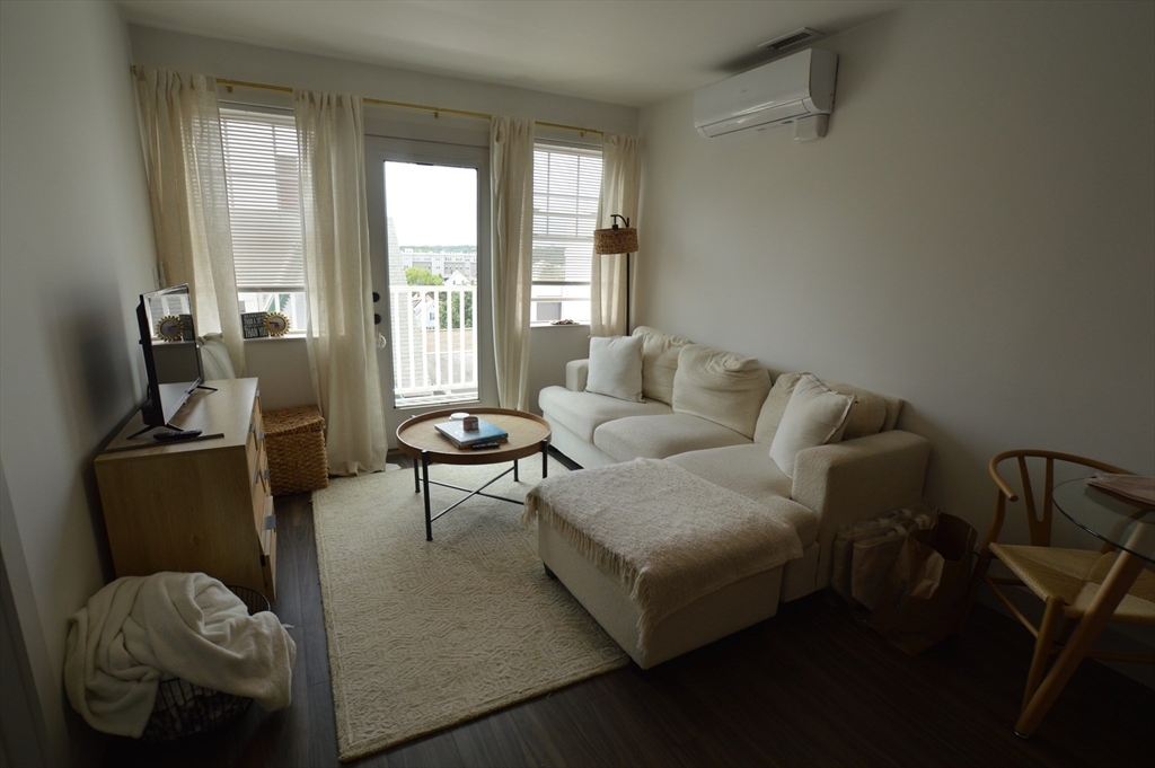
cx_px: 578
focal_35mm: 16
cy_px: 384
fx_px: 529
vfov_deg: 72.0
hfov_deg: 95.0
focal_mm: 11
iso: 200
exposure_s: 1/125
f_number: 5.6
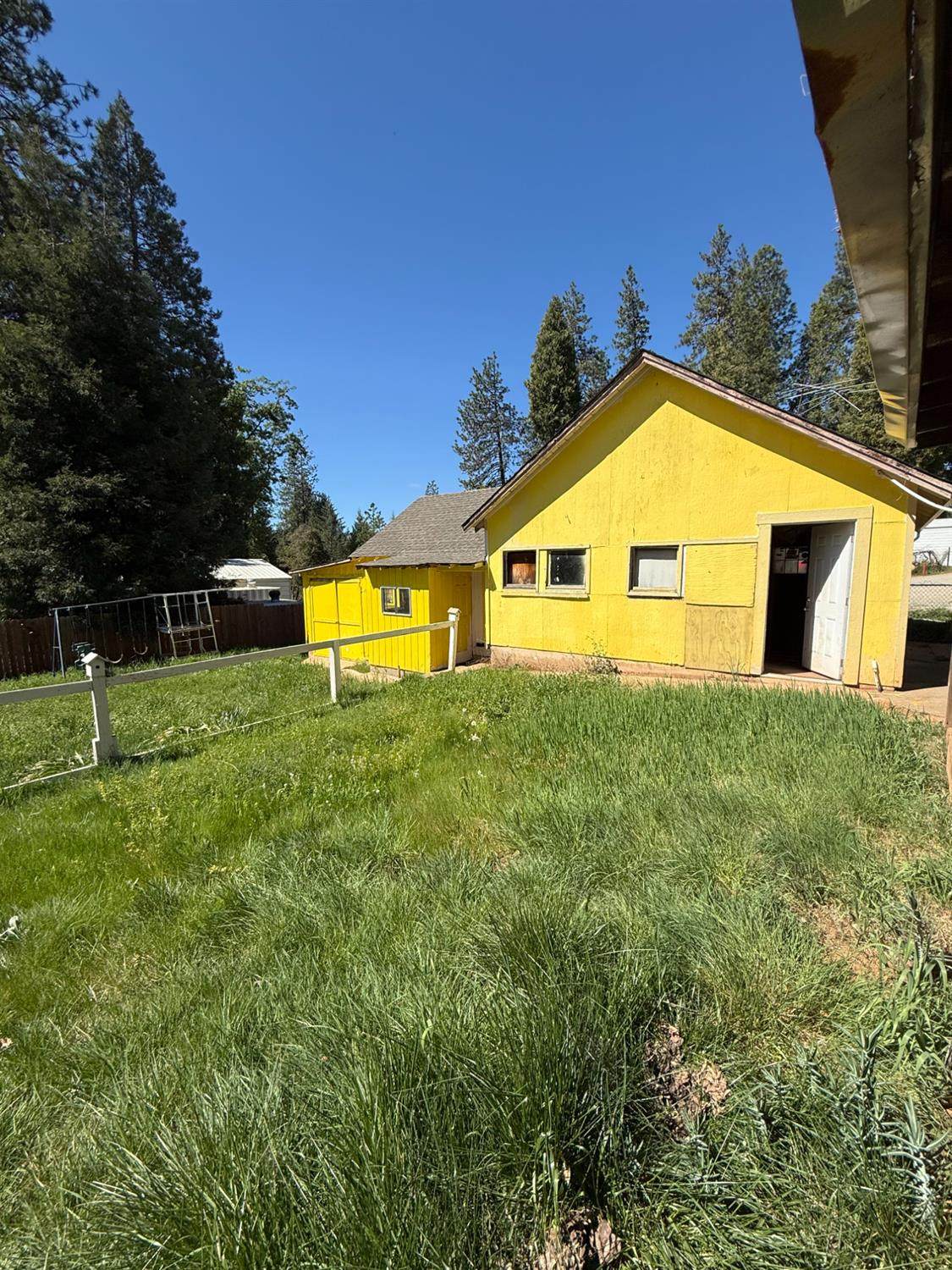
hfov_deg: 85.7
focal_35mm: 14
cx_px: 476
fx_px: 513
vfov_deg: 102.1
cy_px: 635
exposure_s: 1/2506
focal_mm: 2.22
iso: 50
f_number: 2.2
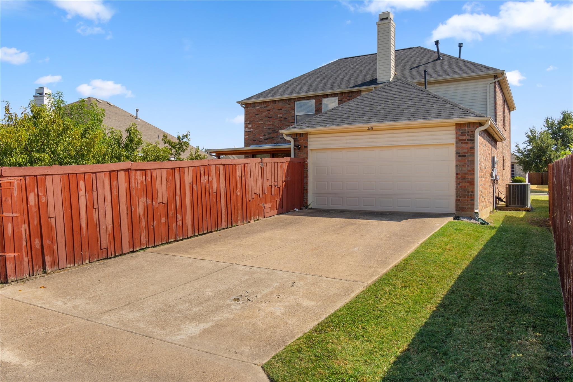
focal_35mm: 26
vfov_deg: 50.4
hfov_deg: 70.4
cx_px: 286
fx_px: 406
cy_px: 191
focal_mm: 17
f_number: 8
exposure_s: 1/90
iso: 100
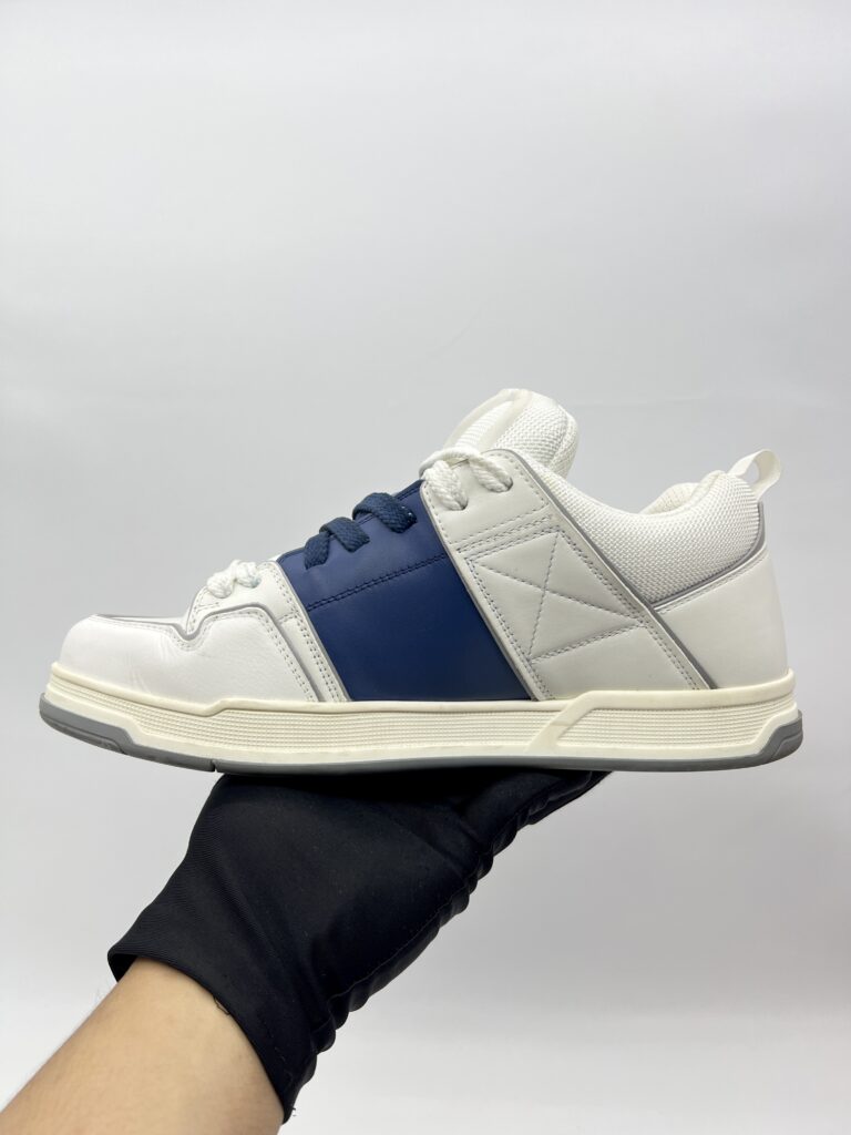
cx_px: 426
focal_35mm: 26
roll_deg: +0.2
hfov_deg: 53.1
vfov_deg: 67.3
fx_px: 852
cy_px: 568
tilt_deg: -7.3
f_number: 1.5
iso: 40
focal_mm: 5.7
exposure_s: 1/160
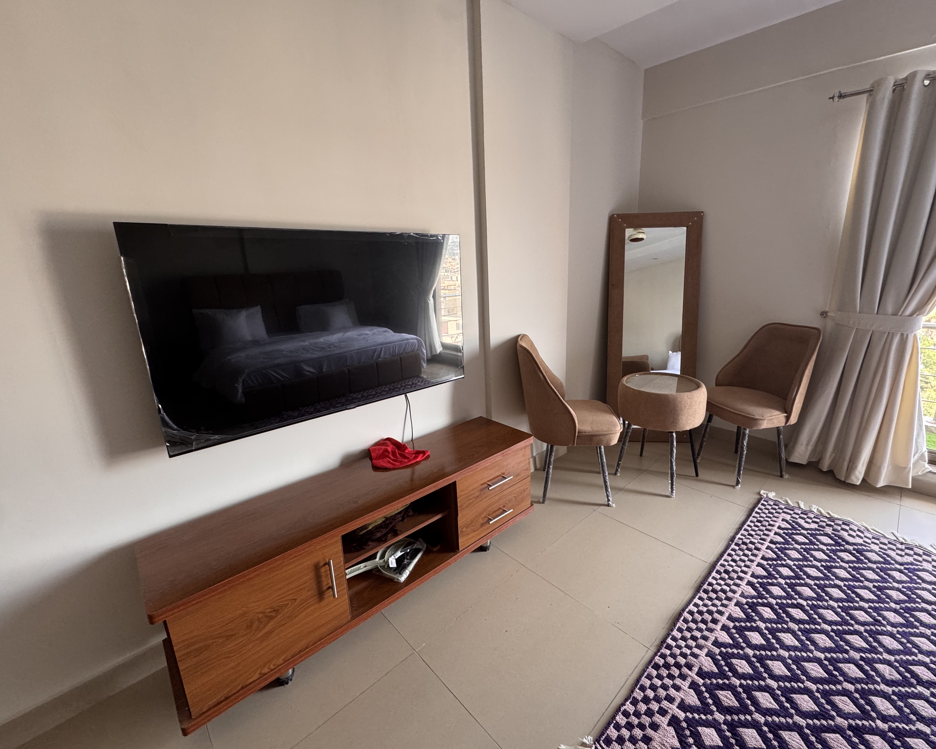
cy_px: 368
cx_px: 494
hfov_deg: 96.7
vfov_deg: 84.0
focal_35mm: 15
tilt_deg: -14.2
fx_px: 416
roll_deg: +0.6
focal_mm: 2.22
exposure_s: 1/99
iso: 250
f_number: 2.2
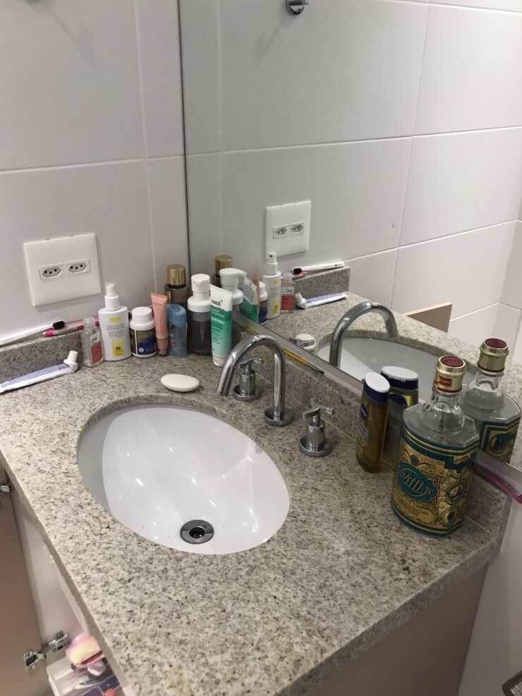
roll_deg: -0.9
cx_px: 260
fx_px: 583
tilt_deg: -26.6
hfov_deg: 48.2
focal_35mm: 29
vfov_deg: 61.7
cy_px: 353
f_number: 1.8
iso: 40
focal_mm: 3.99
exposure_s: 1/20
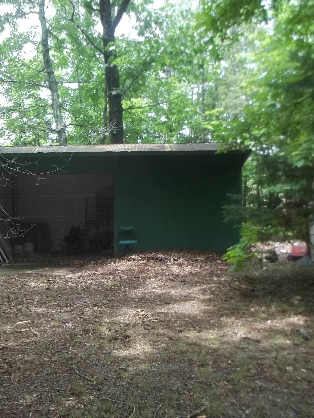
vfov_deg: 42.1
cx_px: 83
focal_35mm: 45
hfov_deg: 31.7
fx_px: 544
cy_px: 205
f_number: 3.3
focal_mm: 5.9
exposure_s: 1/100
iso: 64
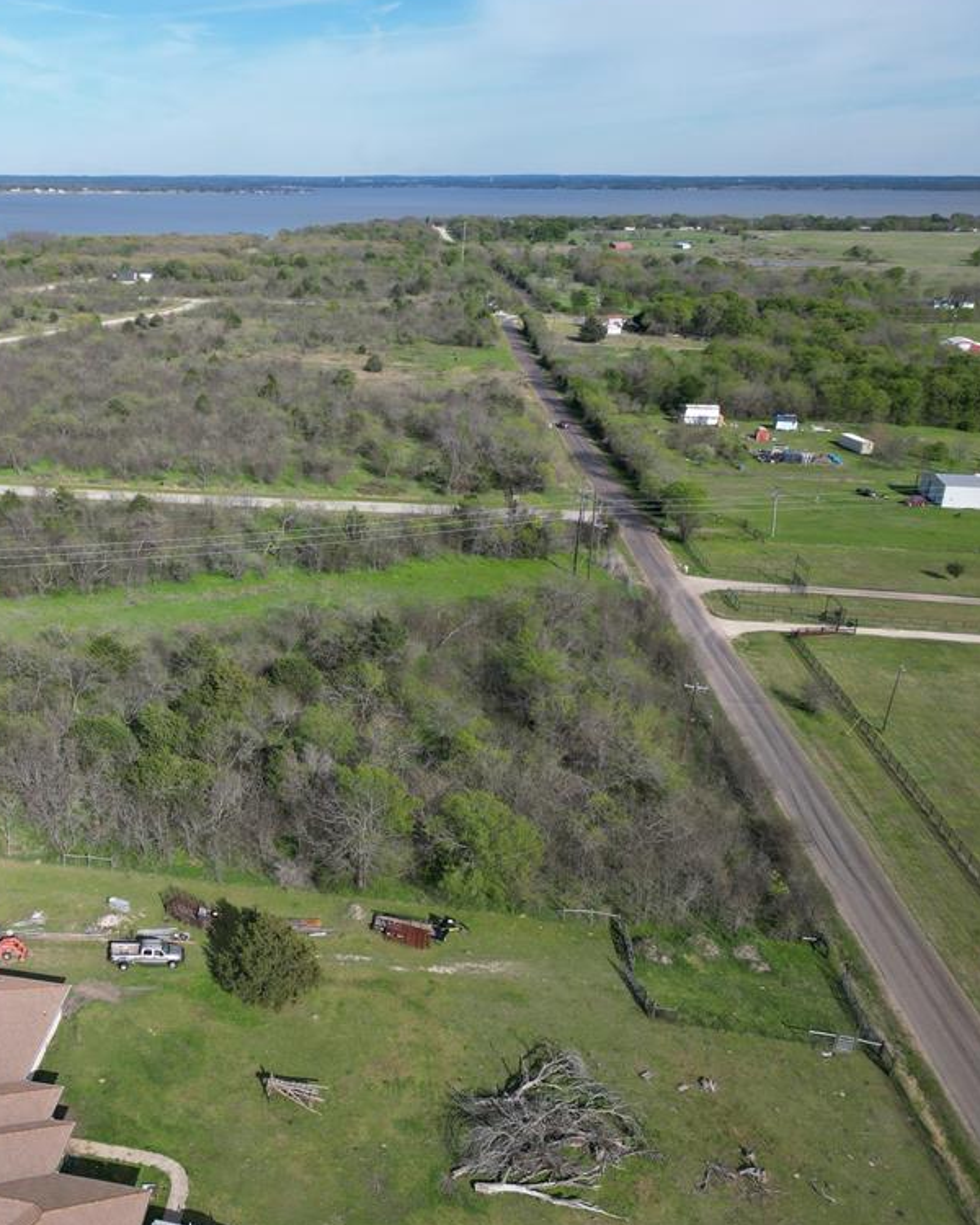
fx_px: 1160
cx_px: 189
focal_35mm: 32
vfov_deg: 55.7
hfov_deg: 43.5
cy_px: 606
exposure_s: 1/2000
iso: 100
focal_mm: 6.72
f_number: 1.7
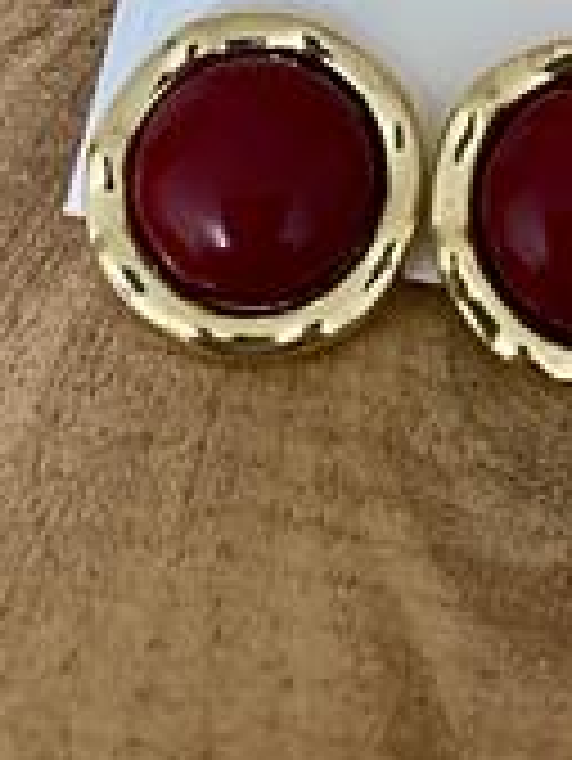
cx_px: 378
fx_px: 1342
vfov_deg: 28.6
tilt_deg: -46.9
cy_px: -83
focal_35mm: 61
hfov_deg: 24.0
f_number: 1.8
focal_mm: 4.25
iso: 500
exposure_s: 1/25
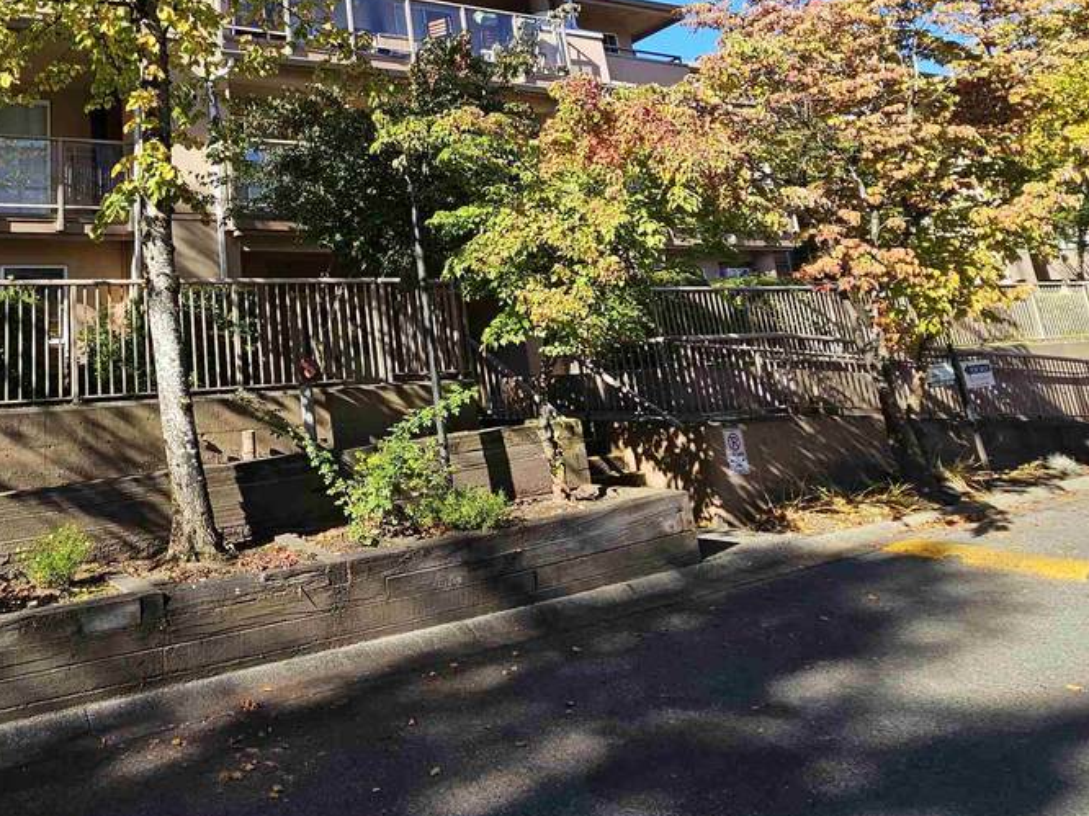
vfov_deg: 51.3
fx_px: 786
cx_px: 226
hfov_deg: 63.7
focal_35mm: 25
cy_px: 160
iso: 50
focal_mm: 2.2
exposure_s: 1/887
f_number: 2.2
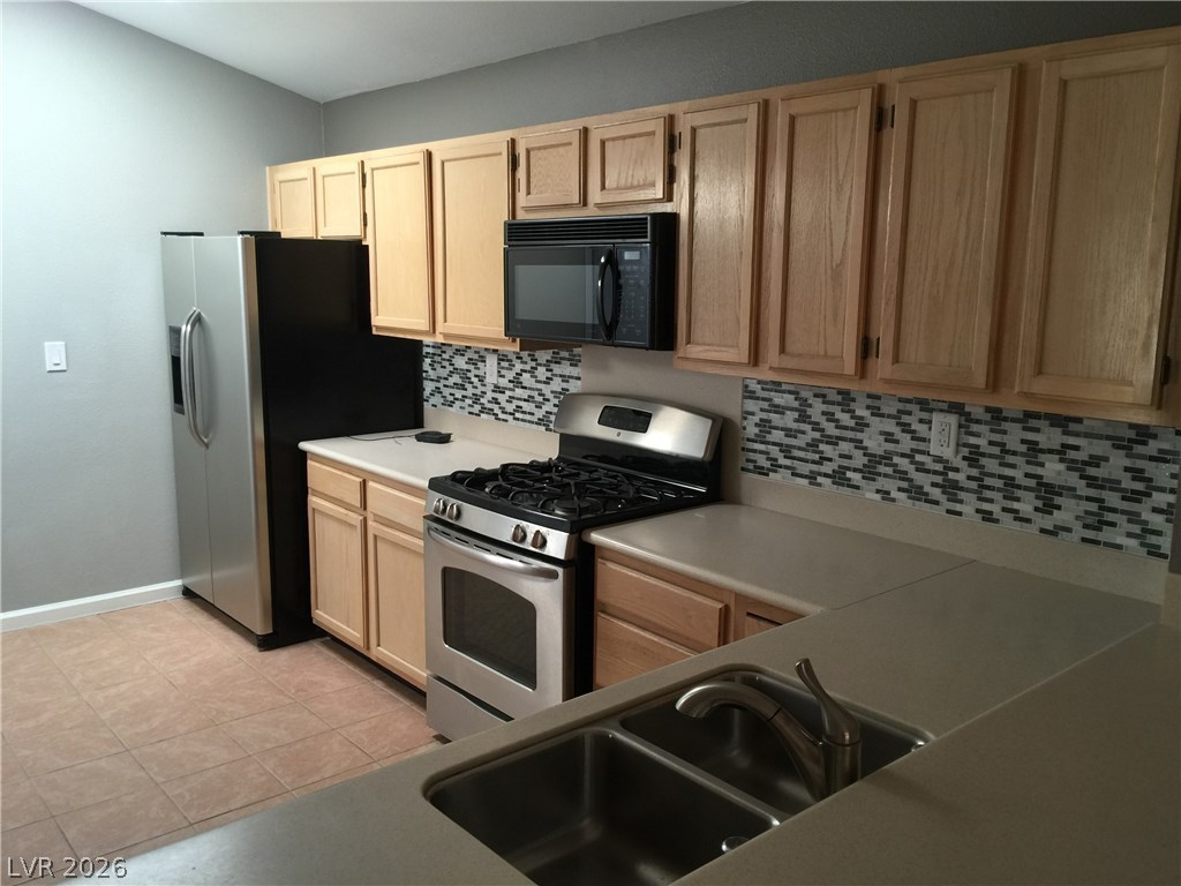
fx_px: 989
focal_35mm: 29
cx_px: 590
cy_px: 443
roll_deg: -0.9
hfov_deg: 61.7
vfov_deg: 48.2
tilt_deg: -9.6
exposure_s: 1/15
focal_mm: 4.15
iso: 32
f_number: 2.2
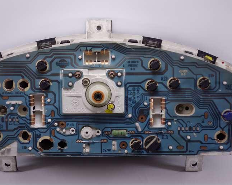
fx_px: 425
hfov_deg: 30.5
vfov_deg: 24.6
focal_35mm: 62
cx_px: 98
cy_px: 92
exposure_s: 1/60
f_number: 3.5
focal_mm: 19.31
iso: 125
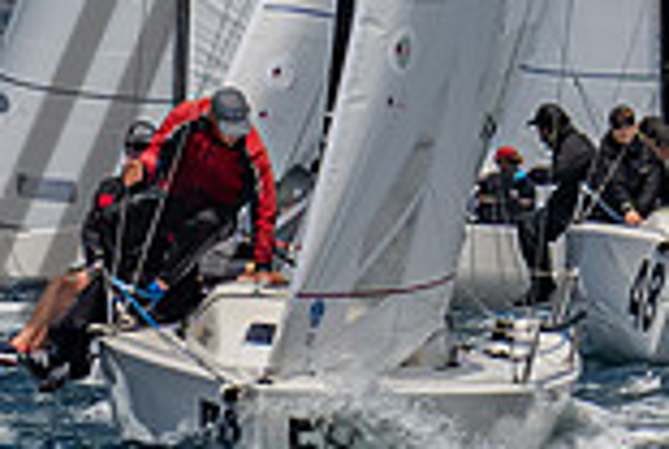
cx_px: -83
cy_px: 426
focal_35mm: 1002
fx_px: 18656
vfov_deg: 1.4
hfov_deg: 2.1
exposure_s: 1/2500
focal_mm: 130
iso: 400
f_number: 6.3
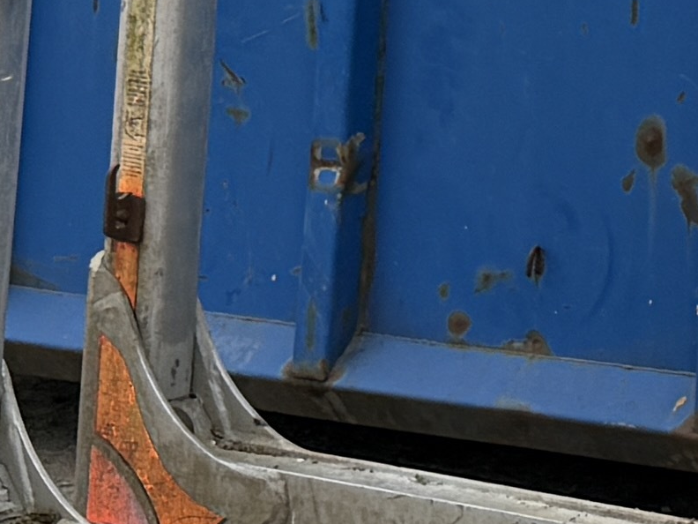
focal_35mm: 173
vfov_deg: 8.1
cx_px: 1514
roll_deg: -2.4
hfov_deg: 10.3
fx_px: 3488
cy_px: -546
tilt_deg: +2.1
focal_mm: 6.76
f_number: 1.78
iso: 80
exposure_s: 1/6711
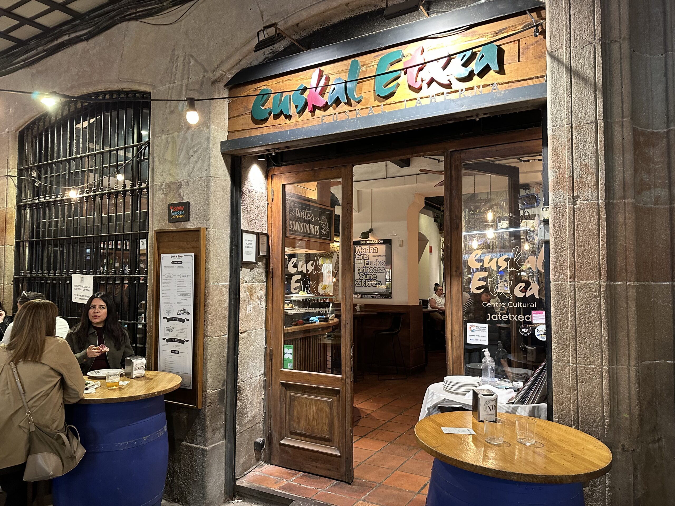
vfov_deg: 56.8
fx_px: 468
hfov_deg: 71.6
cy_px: 253
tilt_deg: +3.5
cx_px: 338
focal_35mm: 24
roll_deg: -0.4
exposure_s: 1/50
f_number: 1.78
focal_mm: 6.86
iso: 400
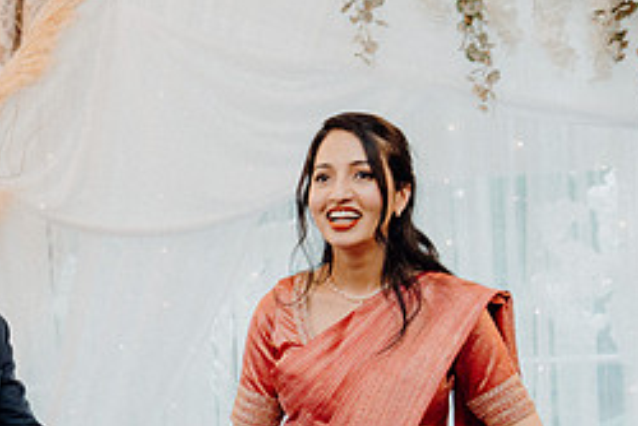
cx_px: 107
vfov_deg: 12.4
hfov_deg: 18.5
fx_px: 1933
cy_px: 420
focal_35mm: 109
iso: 2000
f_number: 3.5
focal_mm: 47
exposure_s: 1/200
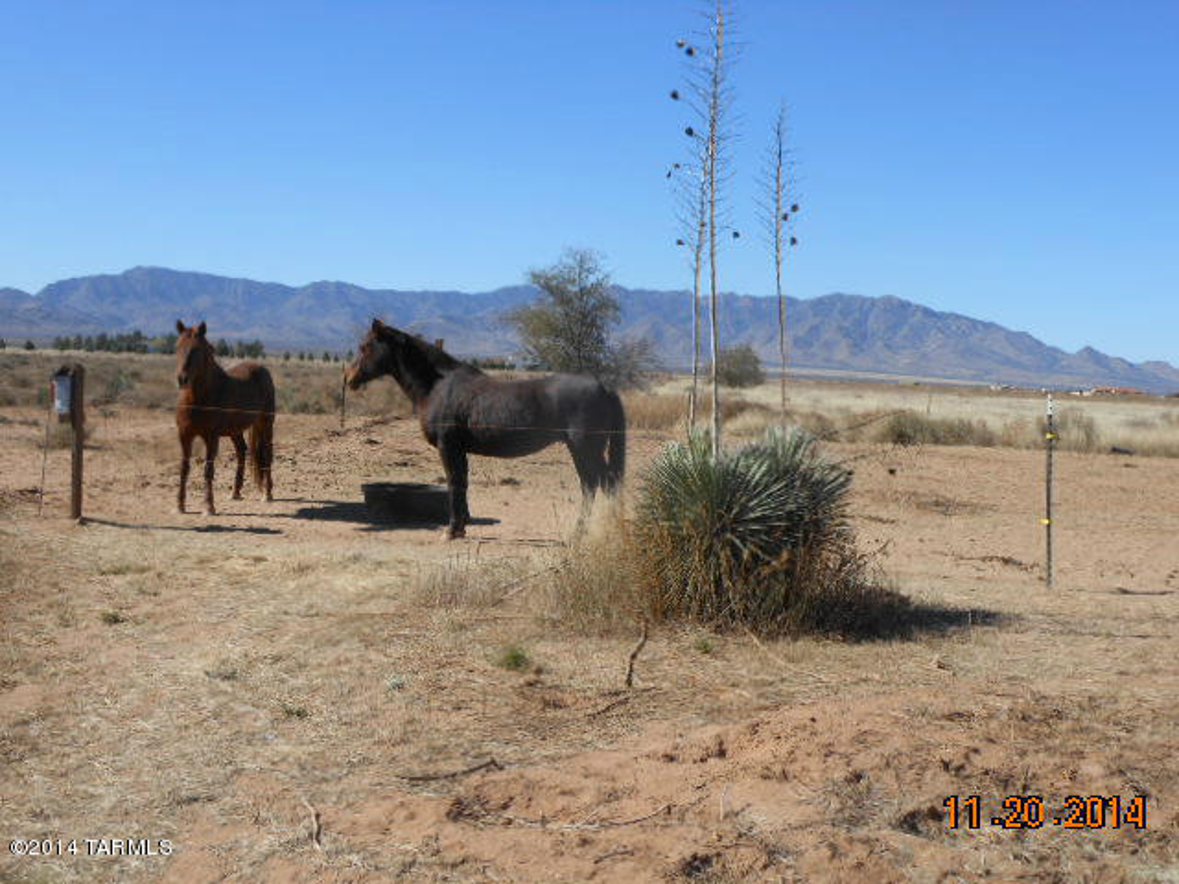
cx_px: 590
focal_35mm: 39
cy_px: 442
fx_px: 1328
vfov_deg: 36.8
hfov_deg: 47.9
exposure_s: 1/640
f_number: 4.3
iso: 80
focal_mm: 6.9
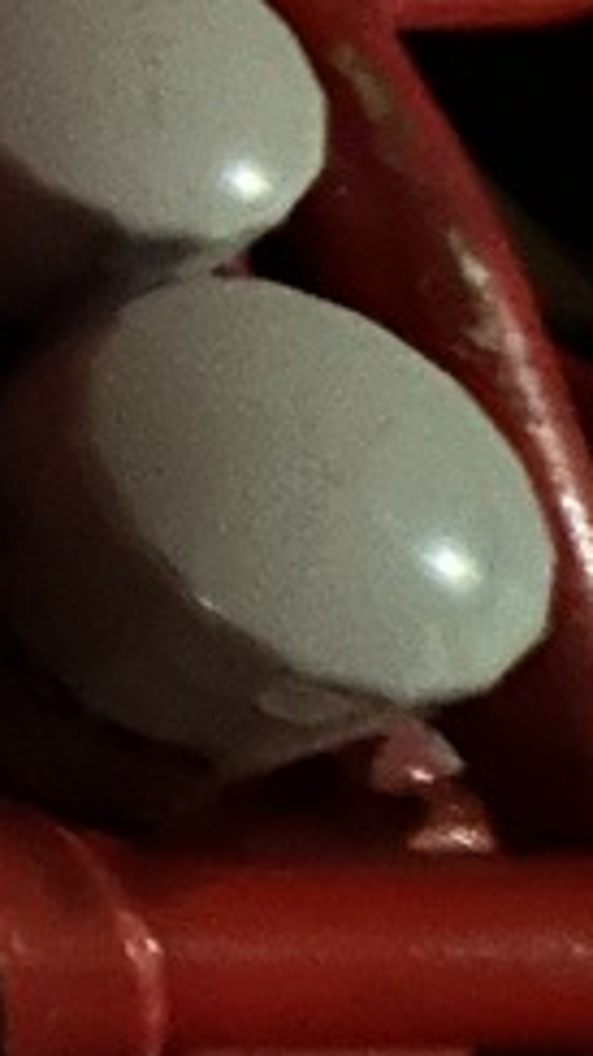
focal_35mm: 75
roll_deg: -2.2
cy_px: -238
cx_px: -1446
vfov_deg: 25.2
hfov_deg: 9.6
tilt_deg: -14.3
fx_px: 2099
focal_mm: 2.22
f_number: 2.2
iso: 1600
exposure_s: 1/11
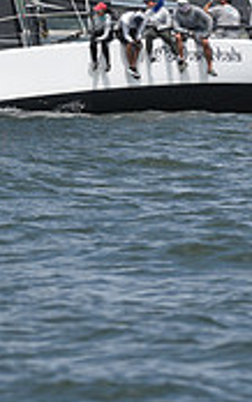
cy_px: -215
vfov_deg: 3.1
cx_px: 128
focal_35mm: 678
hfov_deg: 1.9
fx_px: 7438
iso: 100
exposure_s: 1/800
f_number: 5.6
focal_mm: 200
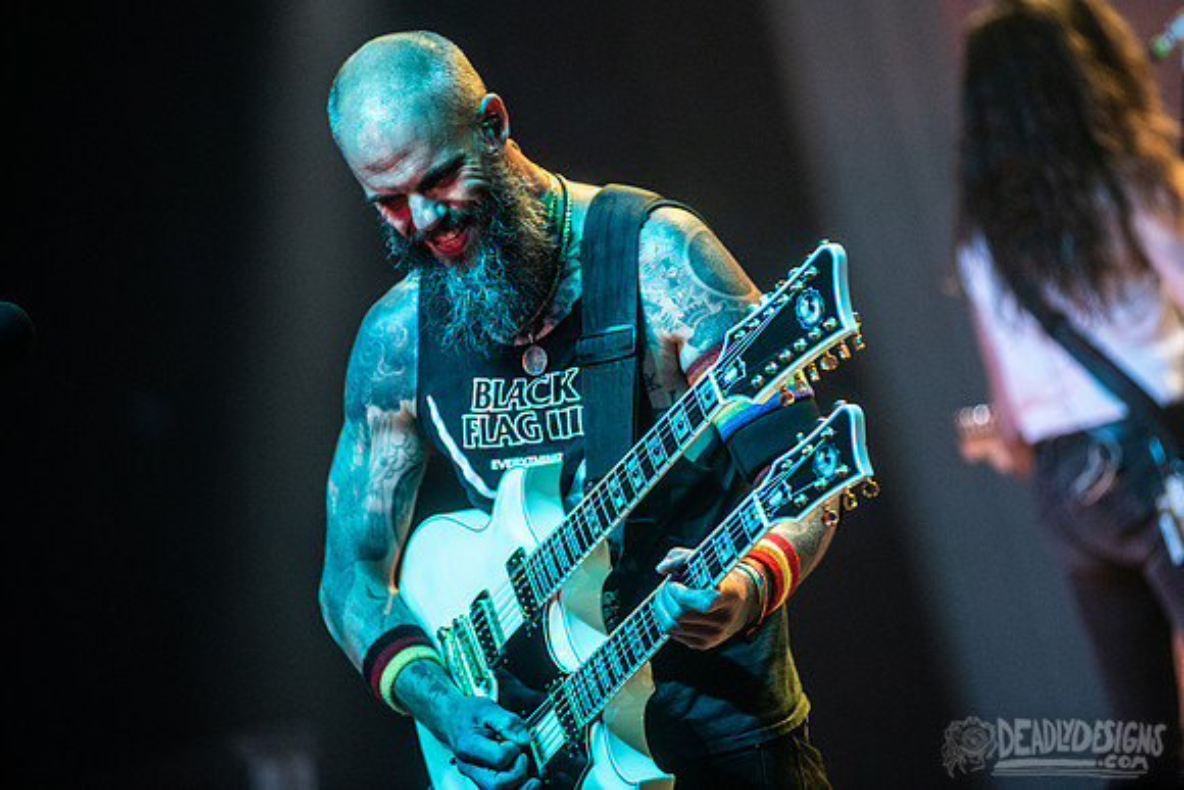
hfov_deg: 9.9
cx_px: 668
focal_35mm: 209
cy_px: 345
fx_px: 6863
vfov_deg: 6.6
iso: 3200
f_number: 3.2
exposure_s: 1/640
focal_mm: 185
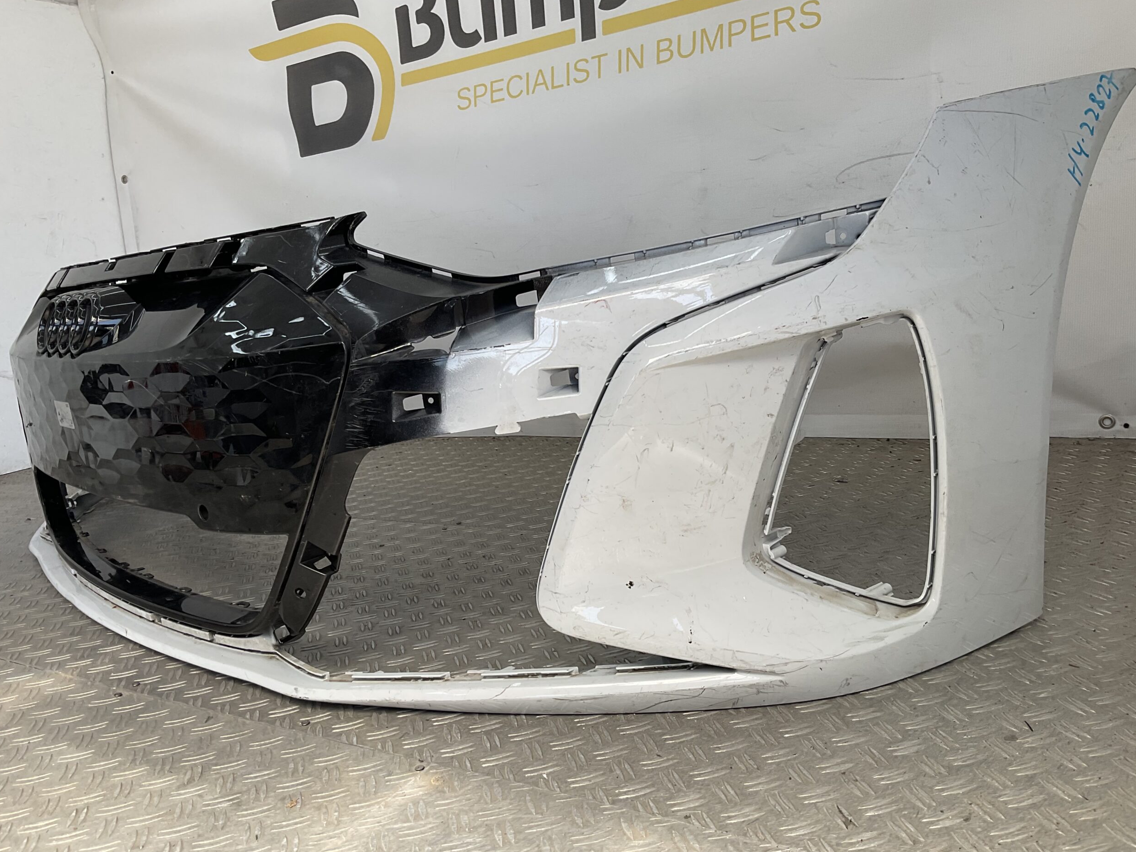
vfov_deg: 46.8
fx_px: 984
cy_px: 428
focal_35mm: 30
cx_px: 554
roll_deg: +5.7
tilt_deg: -10.8
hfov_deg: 60.0
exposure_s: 1/344
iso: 16
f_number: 1.8
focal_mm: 3
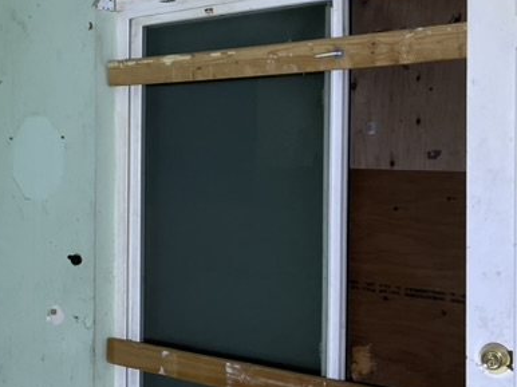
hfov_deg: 27.3
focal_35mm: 69
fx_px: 1030
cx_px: 67
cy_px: 181
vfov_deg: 21.3
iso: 125
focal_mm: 5.1
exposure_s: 1/121
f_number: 1.6
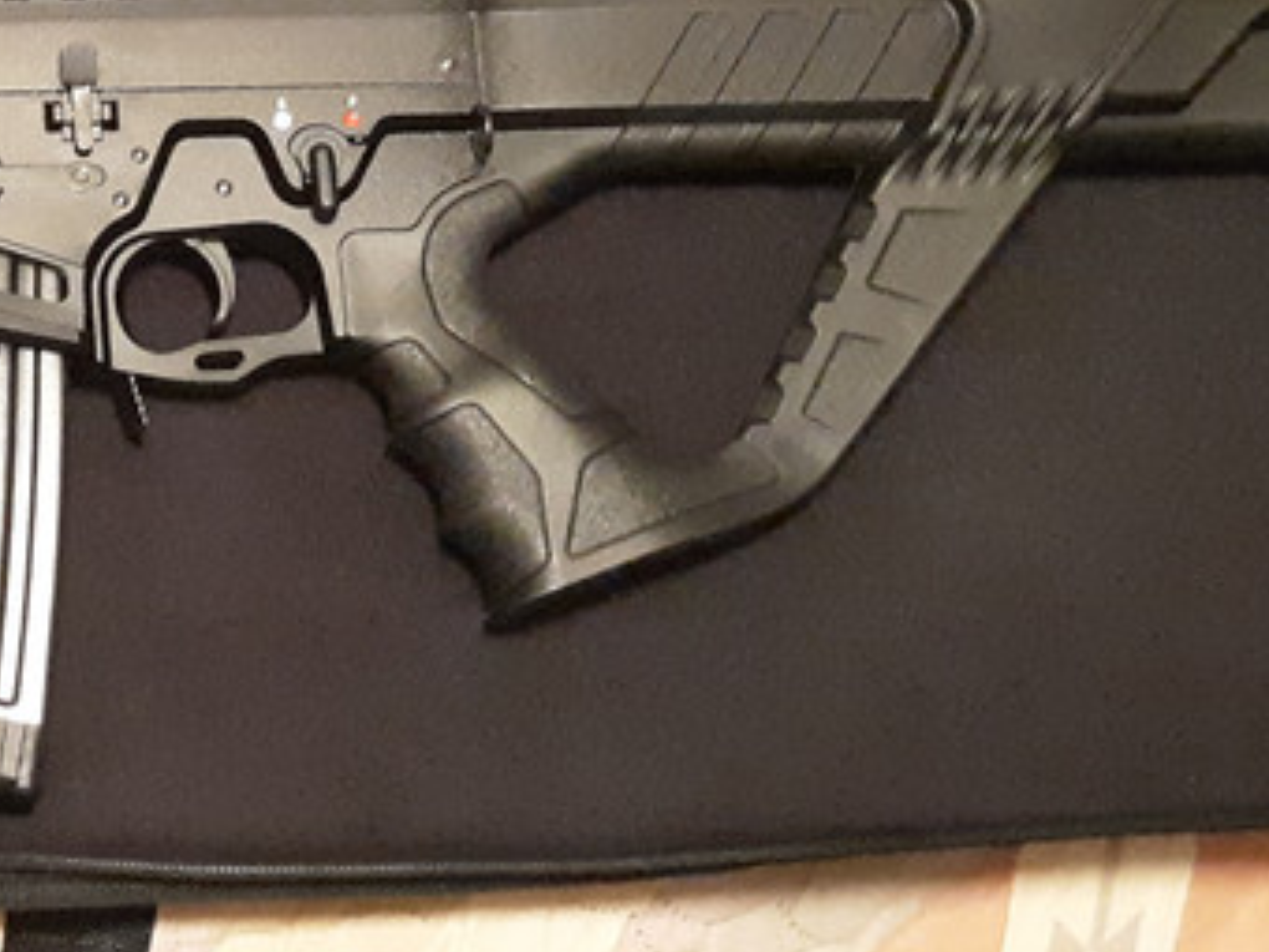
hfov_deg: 20.6
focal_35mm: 88
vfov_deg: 16.2
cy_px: -123
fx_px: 3226
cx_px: -308
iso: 800
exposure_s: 1/10
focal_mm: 3.7
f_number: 1.7
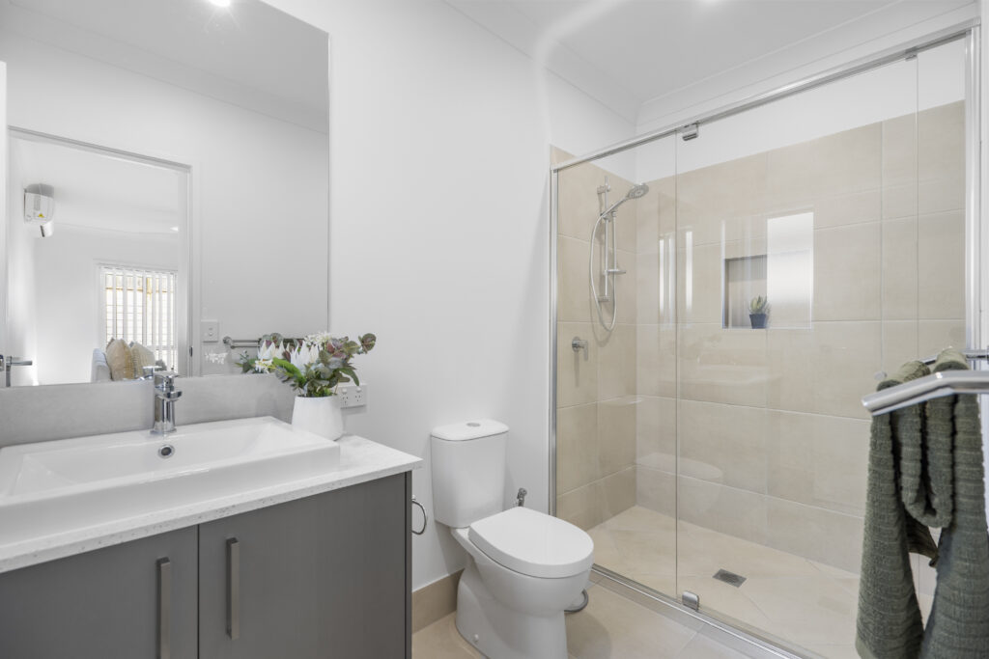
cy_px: 330
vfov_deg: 73.8
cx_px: 494
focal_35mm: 16
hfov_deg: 96.7
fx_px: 440
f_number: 6.3
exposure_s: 1/15
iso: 800
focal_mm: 16
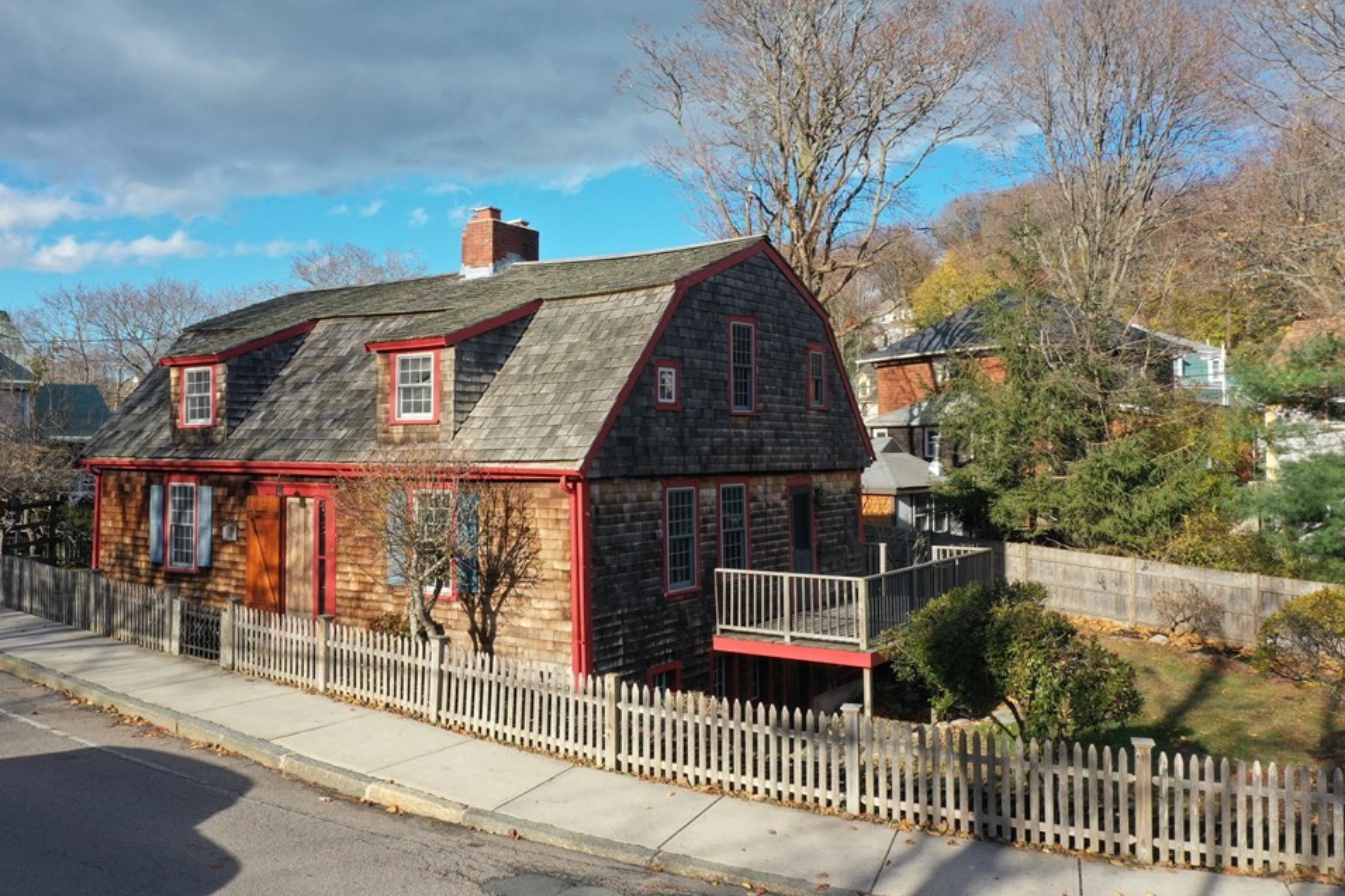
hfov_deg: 61.9
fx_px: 1121
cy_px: 421
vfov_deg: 43.6
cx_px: 629
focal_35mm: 30
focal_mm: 10.26
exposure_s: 1/200
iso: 100
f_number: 7.1
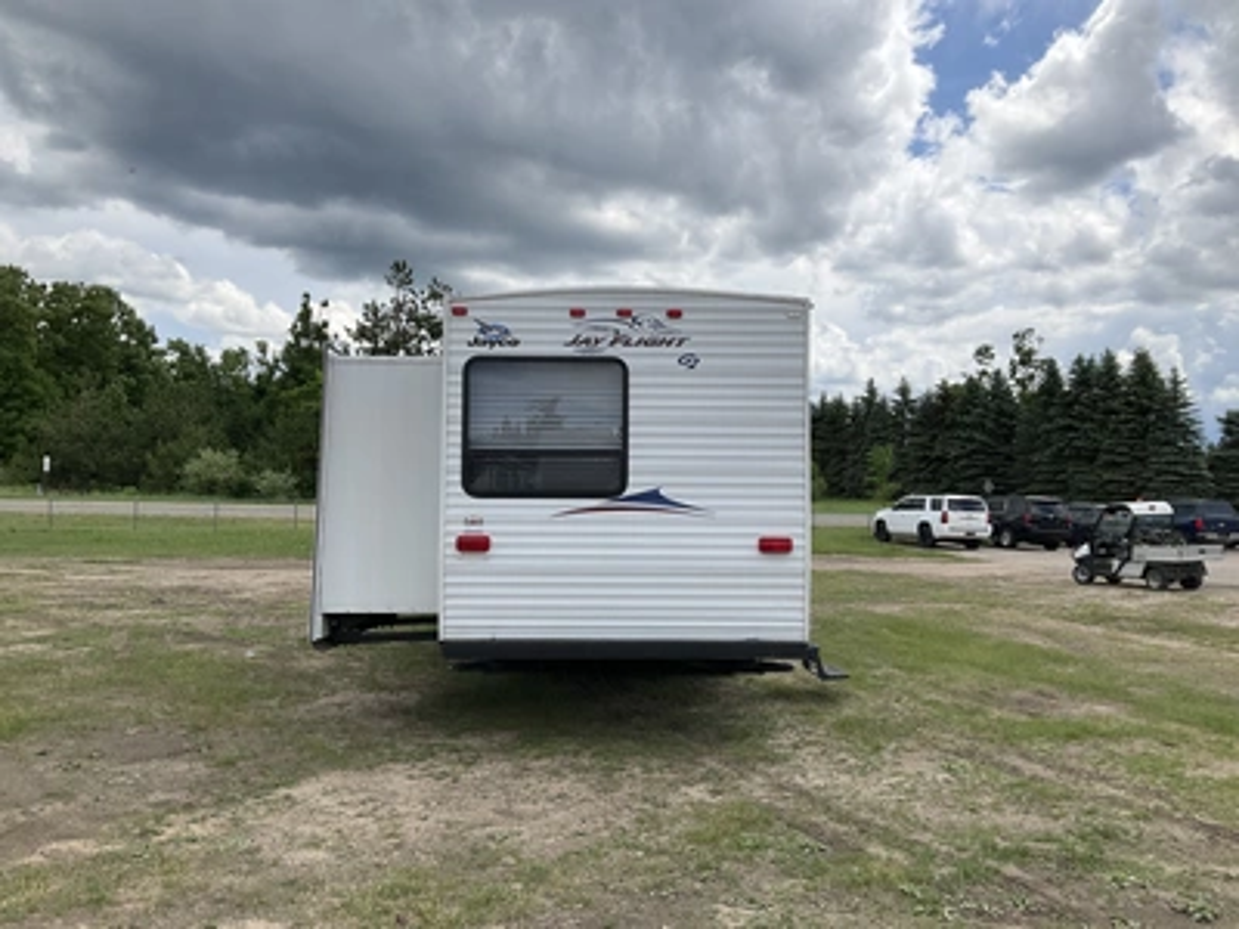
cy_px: 464
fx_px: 1038
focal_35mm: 29
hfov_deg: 61.7
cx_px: 620
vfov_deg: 48.2
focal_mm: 3
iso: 25
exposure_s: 1/2227
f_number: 1.8
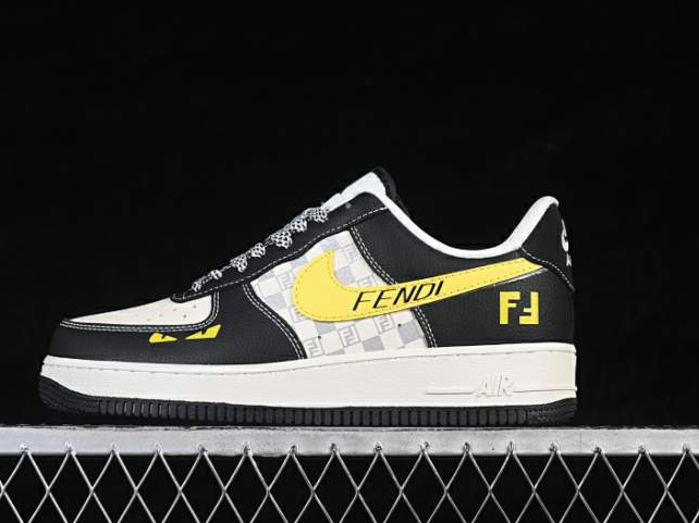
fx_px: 1655
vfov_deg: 18.0
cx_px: 318
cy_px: 262
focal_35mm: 82
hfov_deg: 23.8
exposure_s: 1/80
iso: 160
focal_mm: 50
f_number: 7.1
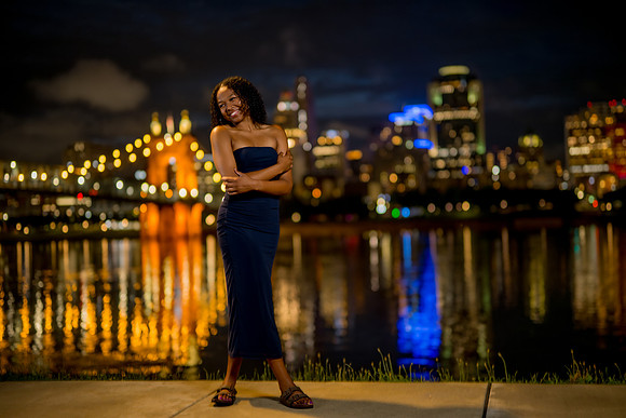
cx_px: 313
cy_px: 209
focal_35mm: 50
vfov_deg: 27.0
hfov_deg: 39.6
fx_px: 870
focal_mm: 50
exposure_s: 1/50
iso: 320
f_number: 1.2
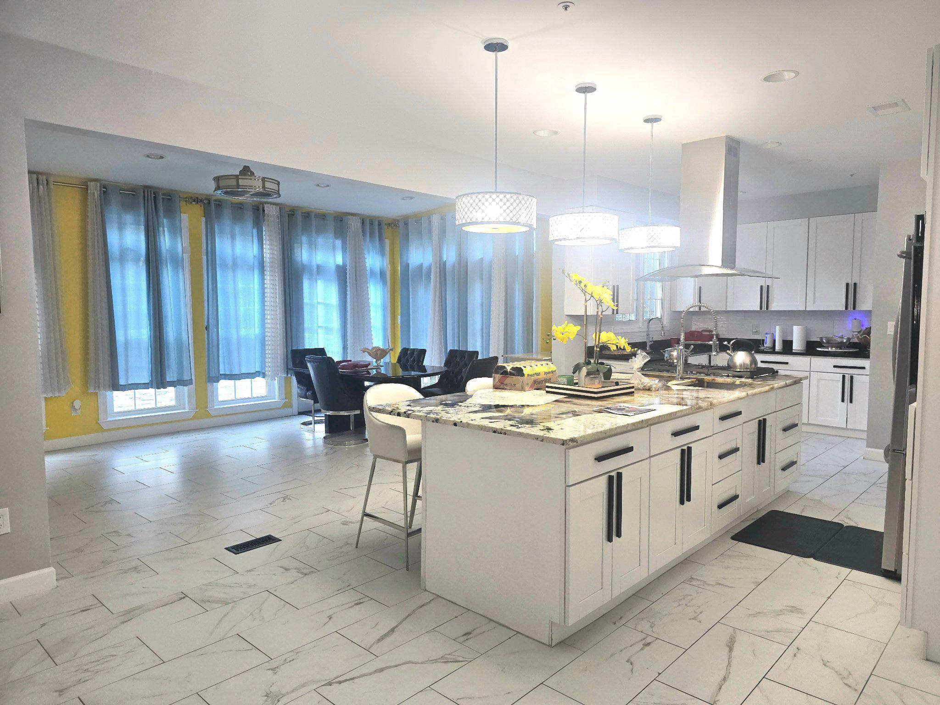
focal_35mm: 23
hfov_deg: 73.9
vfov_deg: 58.9
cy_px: 352
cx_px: 470
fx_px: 625
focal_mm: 6.3
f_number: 1.7
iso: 50
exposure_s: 1/60.2
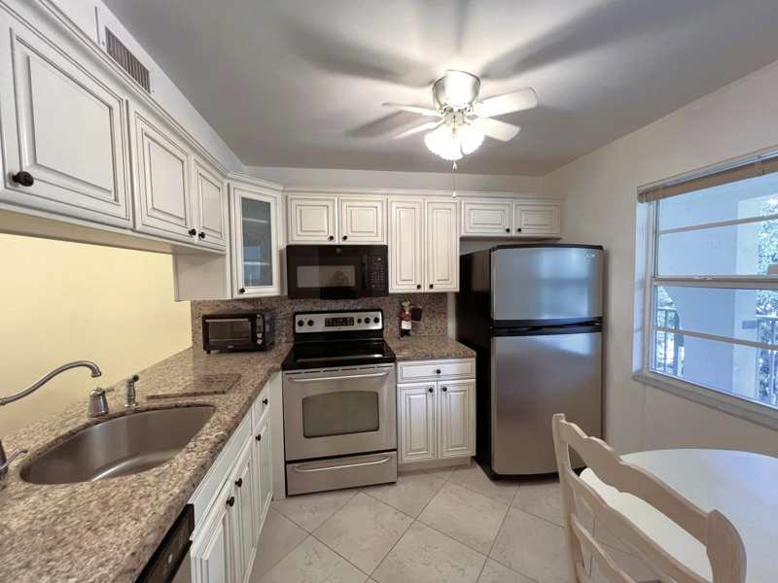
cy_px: 292
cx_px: 389
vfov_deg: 89.9
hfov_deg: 106.2
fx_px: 292
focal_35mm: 13
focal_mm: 1.57
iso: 250
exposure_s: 1/60
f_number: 1.8
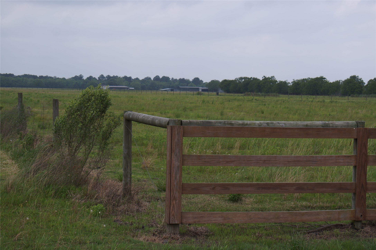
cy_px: 125
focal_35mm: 82
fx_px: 861
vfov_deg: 16.5
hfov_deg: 24.6
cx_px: 188
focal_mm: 55
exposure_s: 1/400
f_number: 6.3
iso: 100
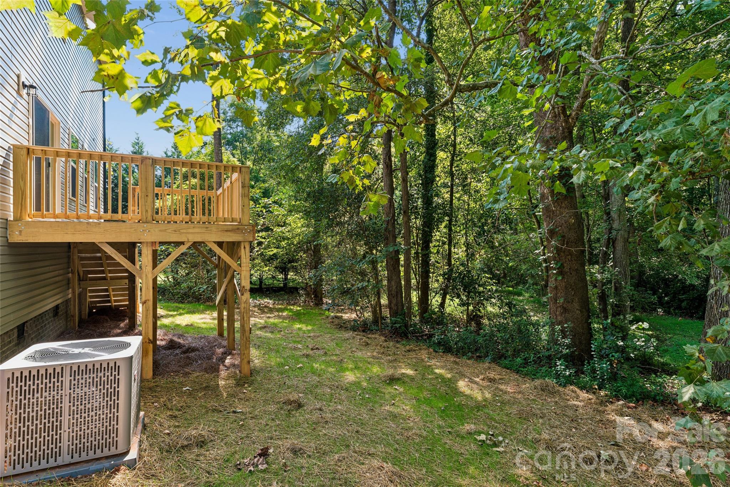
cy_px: 244
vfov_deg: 68.0
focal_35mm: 18
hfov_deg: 90.6
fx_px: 361
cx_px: 365
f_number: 13
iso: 200
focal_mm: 17.8
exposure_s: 1/10
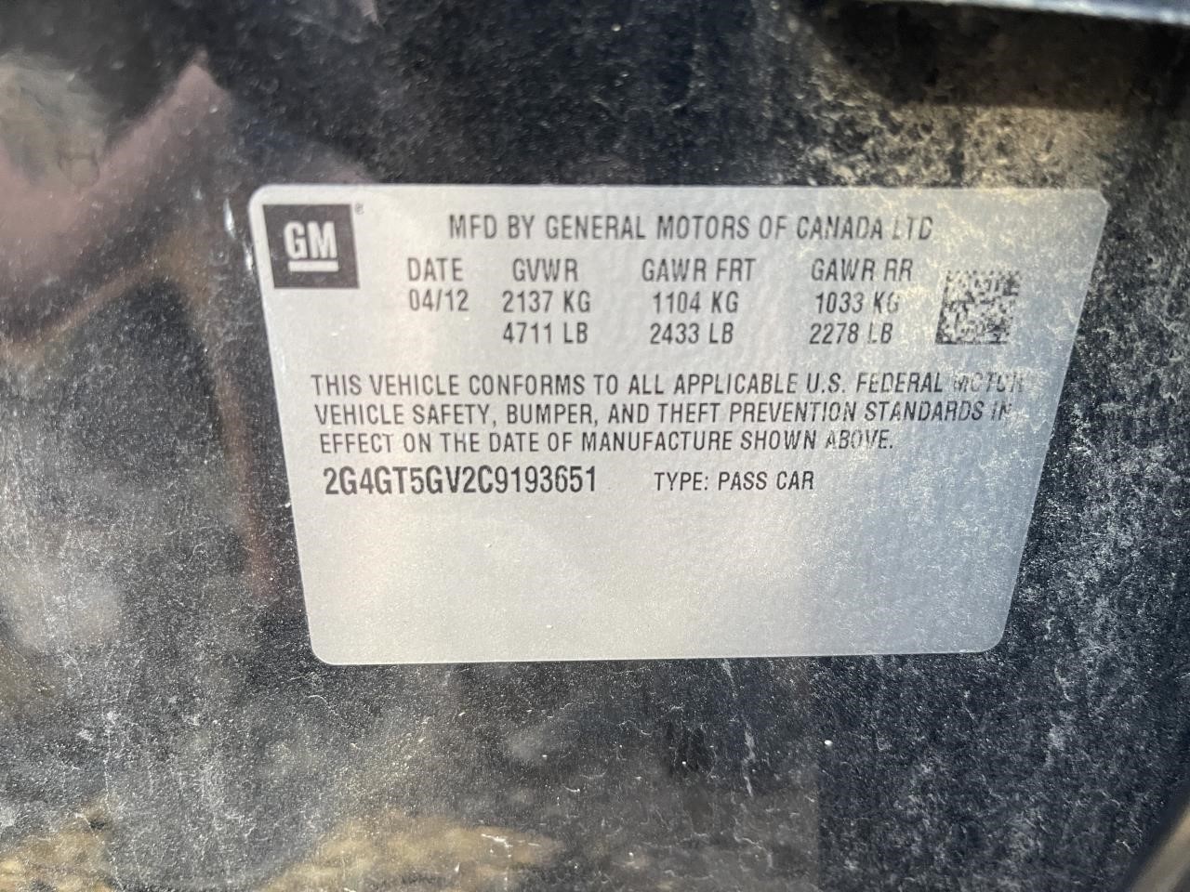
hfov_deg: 69.4
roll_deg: -1.2
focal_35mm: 25
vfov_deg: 54.9
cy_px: 446
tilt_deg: -35.4
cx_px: 595
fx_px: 859
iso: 200
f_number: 1.6
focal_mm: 5.1
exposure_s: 1/60
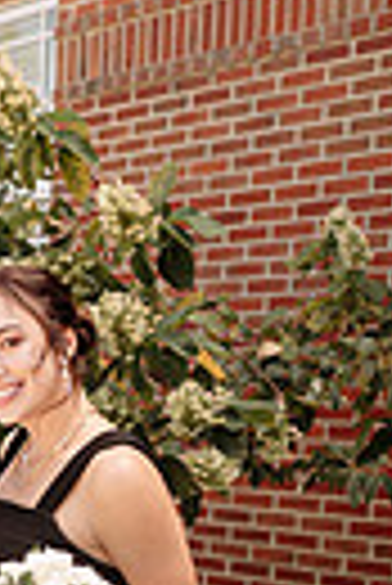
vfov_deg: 23.7
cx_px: -122
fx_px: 1352
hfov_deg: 15.7
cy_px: 549
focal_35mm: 83
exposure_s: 1/500
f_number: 2.8
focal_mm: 24
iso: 160
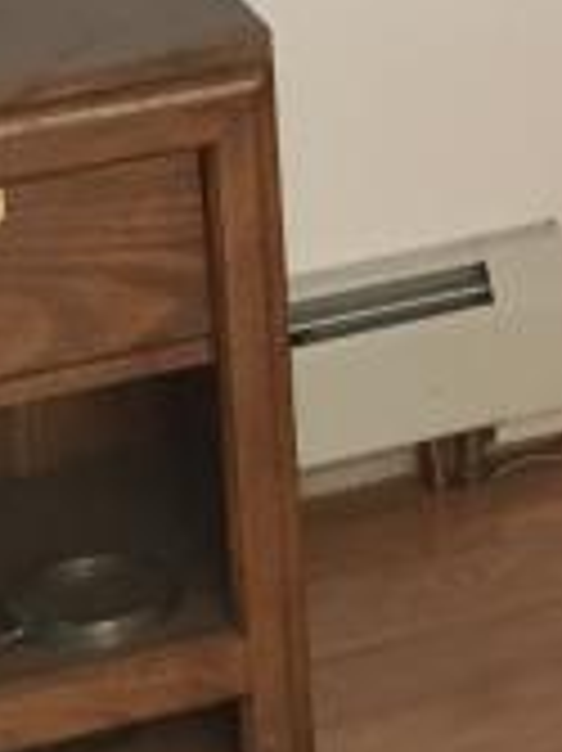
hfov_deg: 7.7
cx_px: 1353
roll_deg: +1.1
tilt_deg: -7.3
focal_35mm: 178
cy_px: -675
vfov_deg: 10.4
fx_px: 3858
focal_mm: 4.15
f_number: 2.2
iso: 100
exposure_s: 1/30
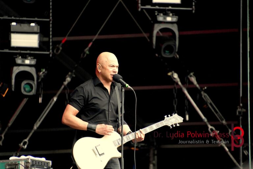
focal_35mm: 450
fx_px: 3162
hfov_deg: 4.6
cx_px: 126
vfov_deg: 3.1
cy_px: 84
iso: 4000
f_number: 6.3
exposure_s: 1/500
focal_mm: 300
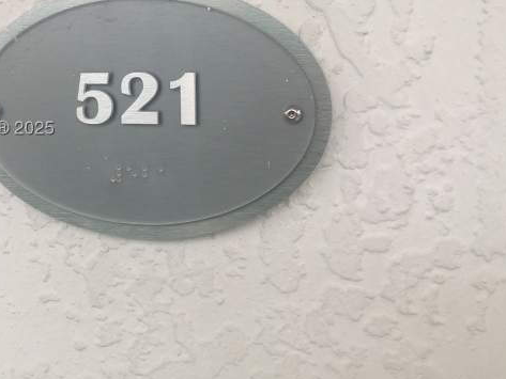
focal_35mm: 49
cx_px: 212
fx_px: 716
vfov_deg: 29.5
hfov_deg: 38.8
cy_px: 131
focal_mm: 4.15
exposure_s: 1/314
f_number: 2.2
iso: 25
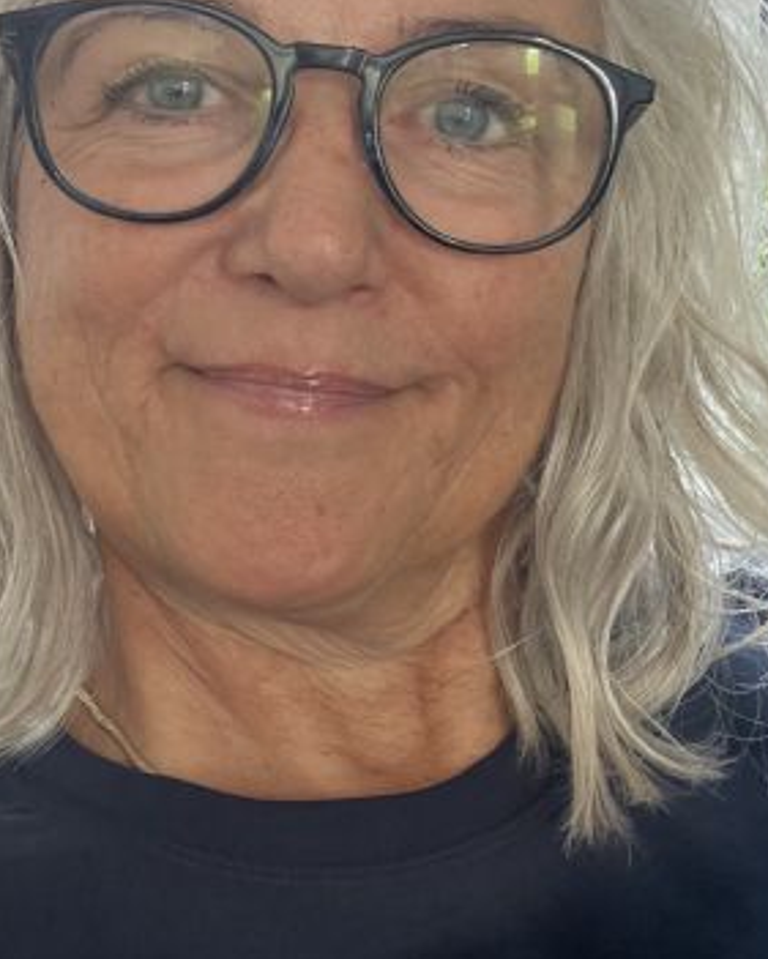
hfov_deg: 30.3
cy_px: 309
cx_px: 366
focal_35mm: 50
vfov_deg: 36.9
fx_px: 1420
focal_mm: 2.71
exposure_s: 1/60
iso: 160
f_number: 2.2
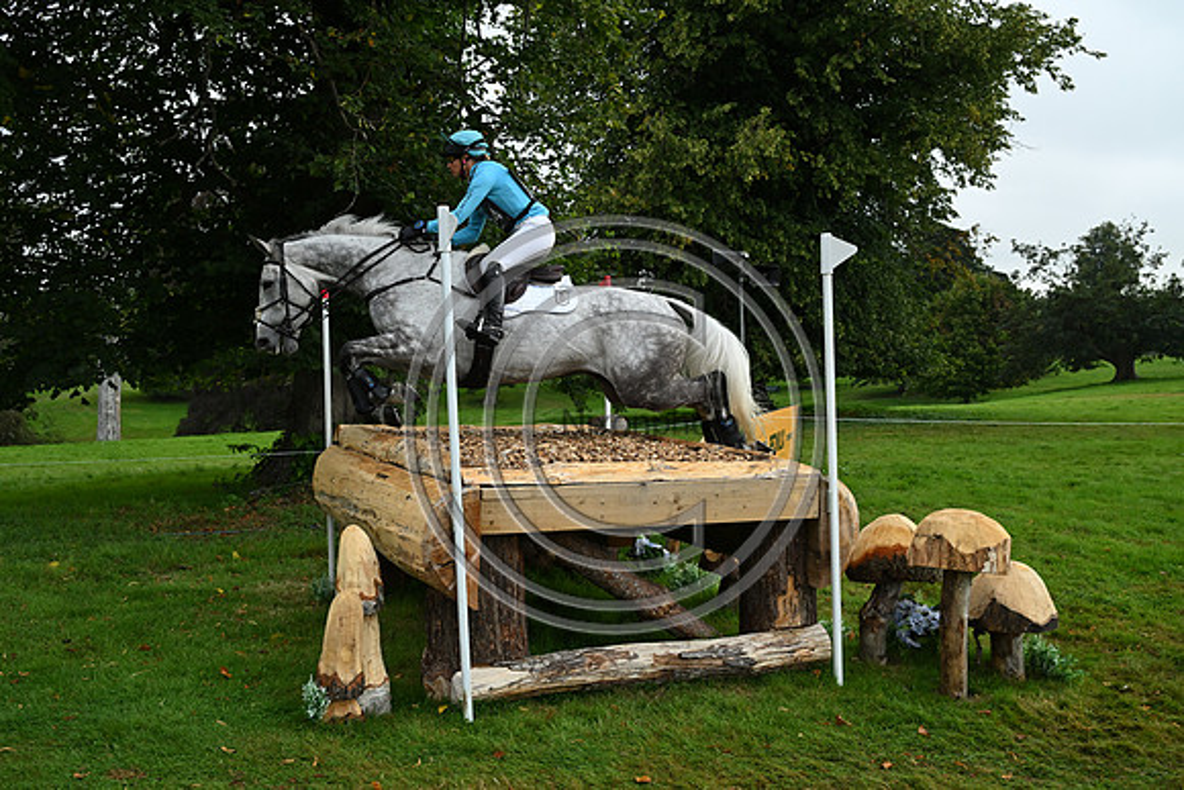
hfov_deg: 53.1
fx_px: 1184
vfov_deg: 36.9
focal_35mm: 36
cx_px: 592
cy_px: 395
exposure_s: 1/1250
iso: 1250
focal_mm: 36
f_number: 4.5
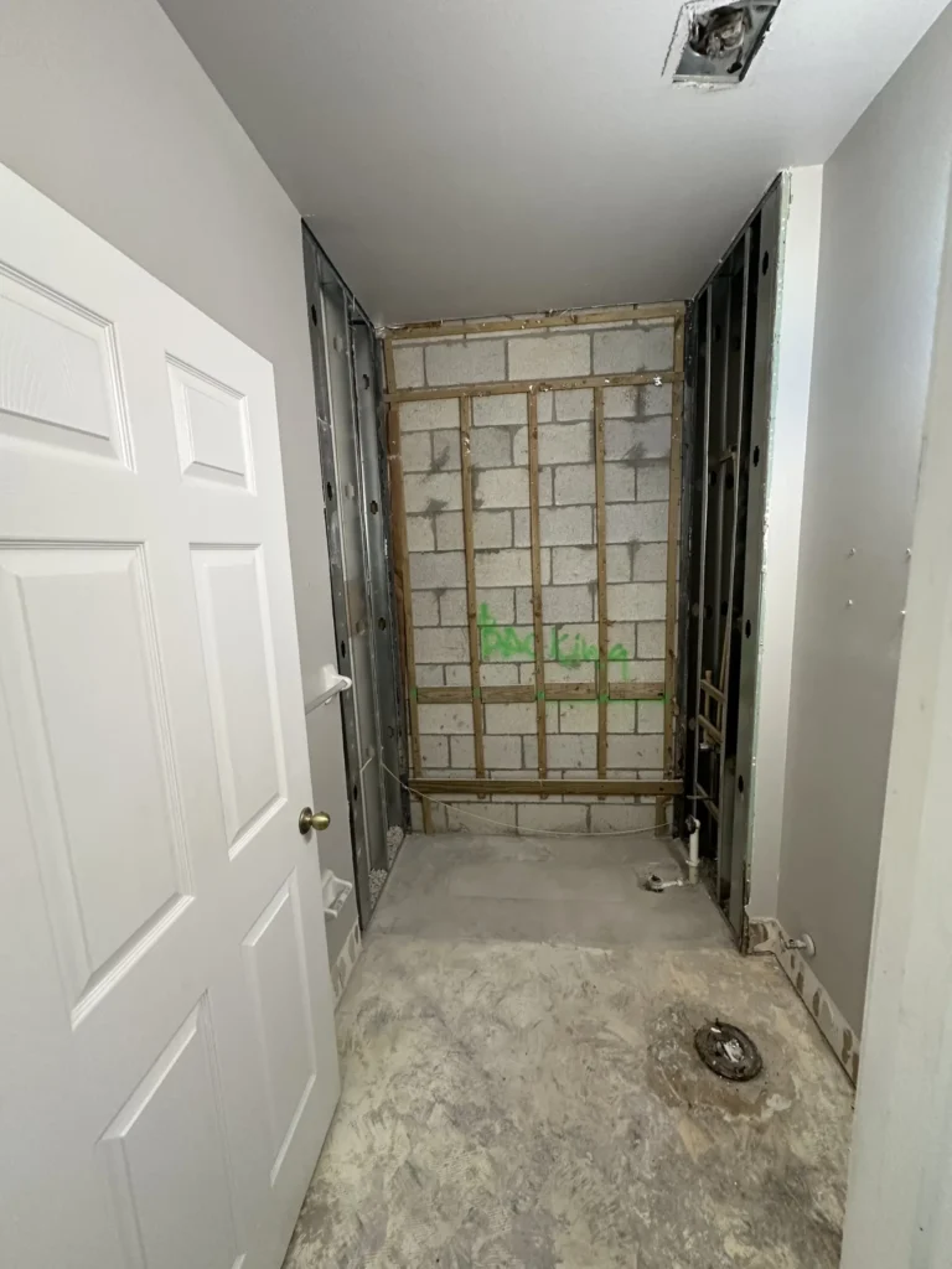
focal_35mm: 14
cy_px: 634
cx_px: 476
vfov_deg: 102.1
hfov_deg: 85.7
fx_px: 513
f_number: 2.2
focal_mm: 2.22
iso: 320
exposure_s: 1/120
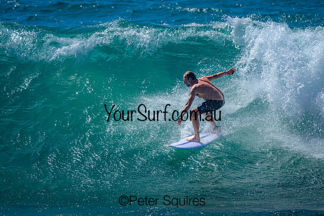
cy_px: 91
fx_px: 9910
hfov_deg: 1.9
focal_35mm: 1101
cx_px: 157
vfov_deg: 1.2
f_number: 6.3
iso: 280
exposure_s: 1/3200
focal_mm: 800
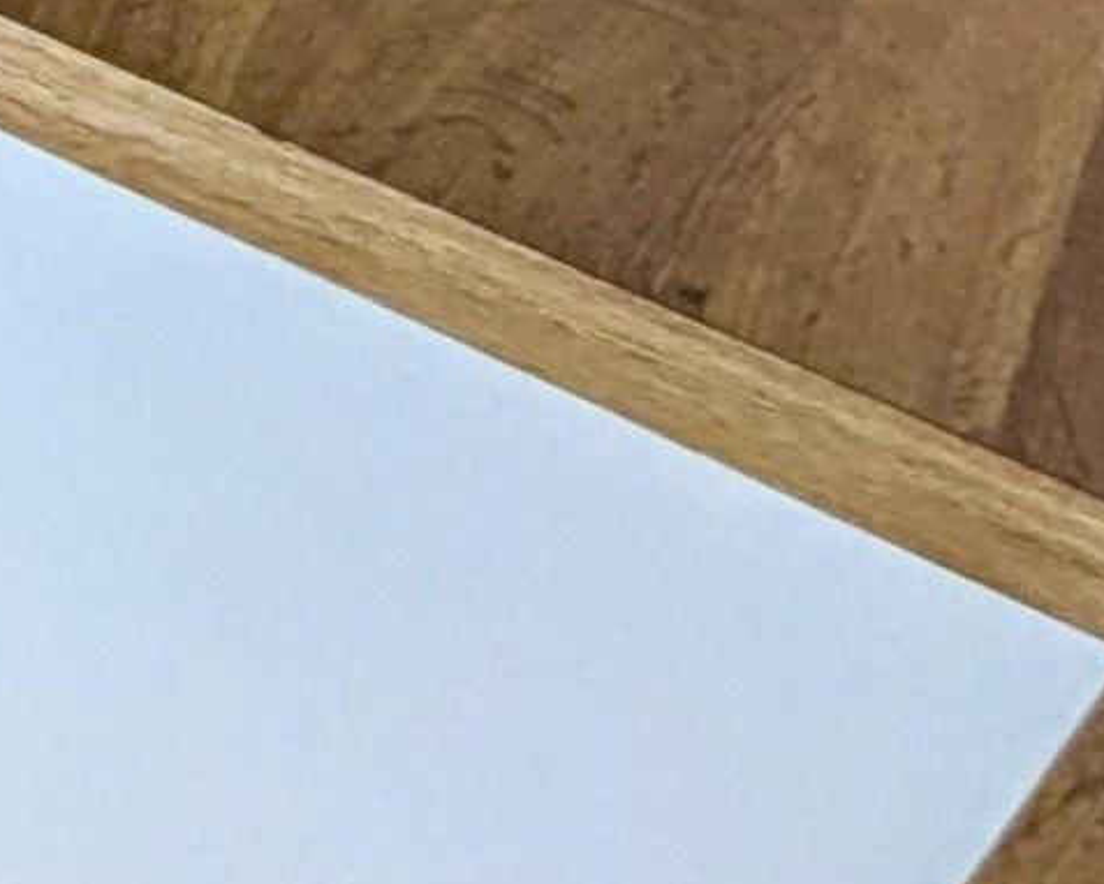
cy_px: -729
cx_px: -2331
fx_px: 2877
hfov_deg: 11.0
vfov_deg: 15.1
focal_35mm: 88
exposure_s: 1/120
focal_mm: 1.85
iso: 45
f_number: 2.2
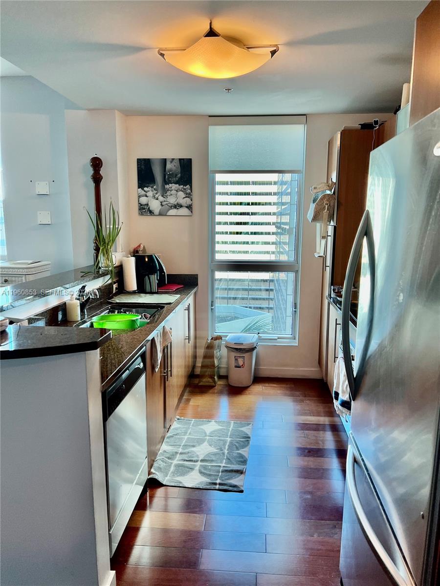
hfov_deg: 53.1
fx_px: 441
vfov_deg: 67.3
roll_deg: +1.8
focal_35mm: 26
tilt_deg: -9.3
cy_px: 293
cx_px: 220
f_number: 1.5
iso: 50
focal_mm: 5.7
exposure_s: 1/120
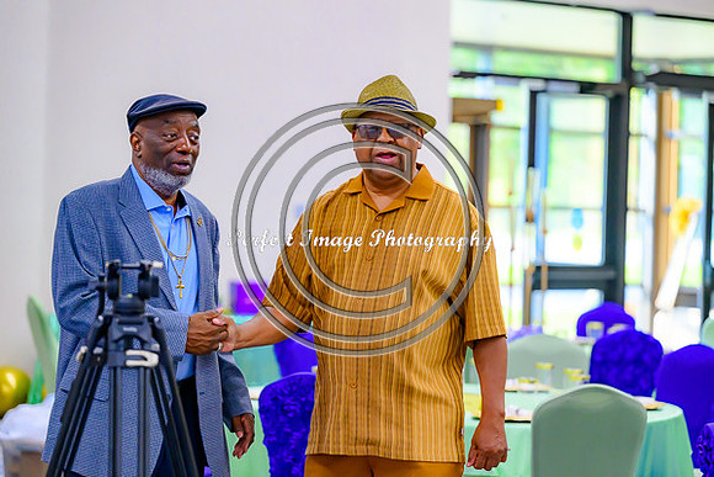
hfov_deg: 18.6
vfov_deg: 12.5
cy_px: 238
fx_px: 2182
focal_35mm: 110
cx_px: 357
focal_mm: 110
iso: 1100
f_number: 2.8
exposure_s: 1/200
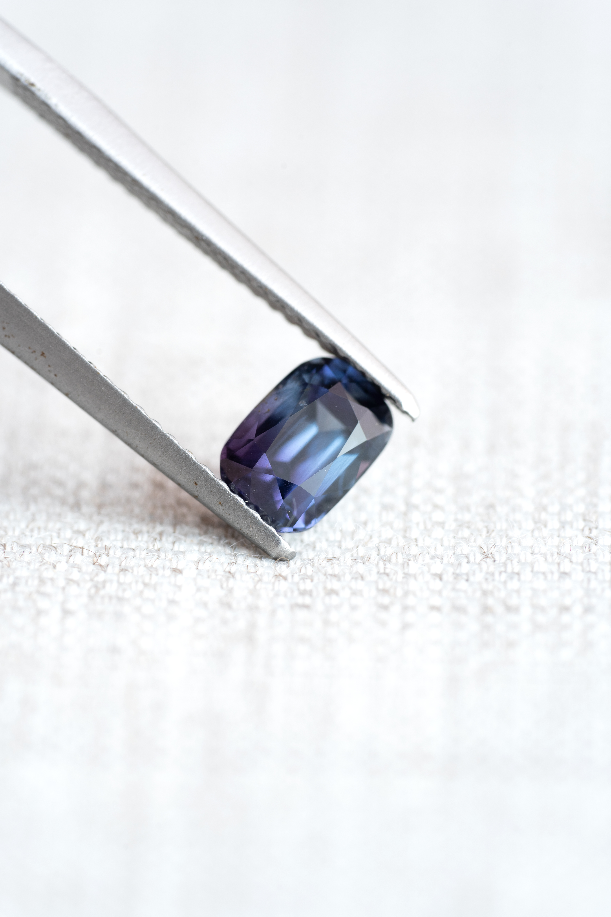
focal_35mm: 90
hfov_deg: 15.2
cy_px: 458
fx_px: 2291
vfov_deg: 22.6
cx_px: 306
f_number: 6.3
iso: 100
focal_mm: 90
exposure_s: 1/5
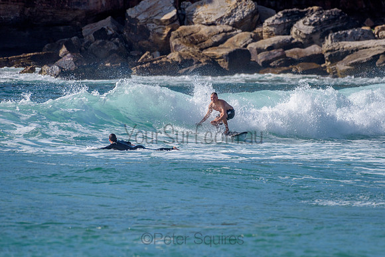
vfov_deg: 2.2
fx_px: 6555
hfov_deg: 3.4
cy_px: 117
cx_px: 236
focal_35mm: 613
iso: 180
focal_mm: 500
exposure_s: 1/2000
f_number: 5.6
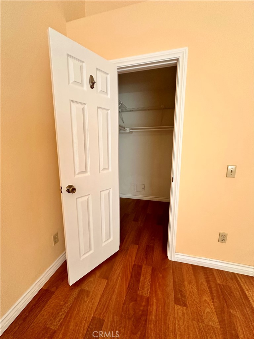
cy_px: 170
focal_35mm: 14
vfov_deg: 102.1
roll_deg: -2.4
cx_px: 127
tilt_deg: -9.5
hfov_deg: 85.7
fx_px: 137
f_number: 2.2
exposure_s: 1/60
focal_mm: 2.22
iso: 400
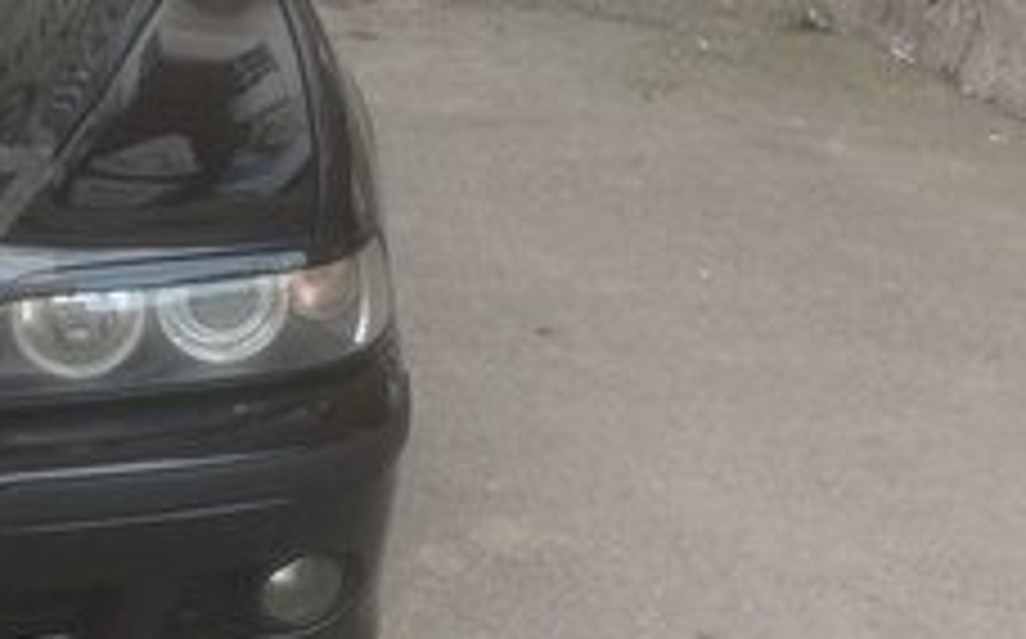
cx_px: -405
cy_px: 214
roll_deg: -0.5
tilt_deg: -14.2
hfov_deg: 20.7
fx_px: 2486
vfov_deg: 14.6
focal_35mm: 89
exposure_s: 1/230
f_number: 2.2
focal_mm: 4.15
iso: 32
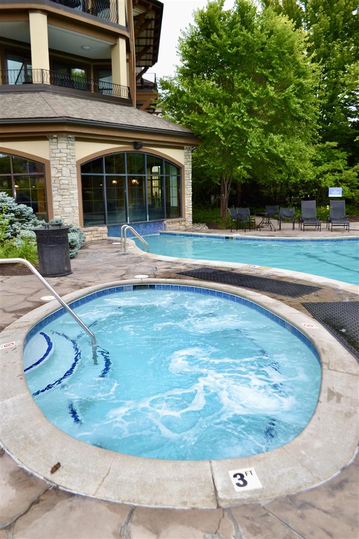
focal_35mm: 27
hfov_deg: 47.9
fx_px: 404
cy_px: 270
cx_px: 180
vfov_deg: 67.4
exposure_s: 1/160
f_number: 4
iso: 100
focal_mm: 18
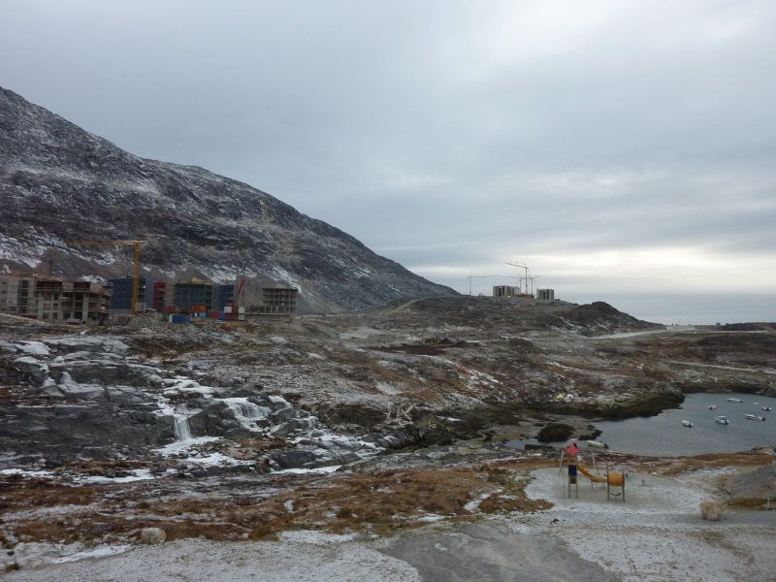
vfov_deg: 54.9
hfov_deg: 69.4
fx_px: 560
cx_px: 388
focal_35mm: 25
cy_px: 291
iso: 80
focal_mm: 4.1
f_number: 4
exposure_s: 1/160
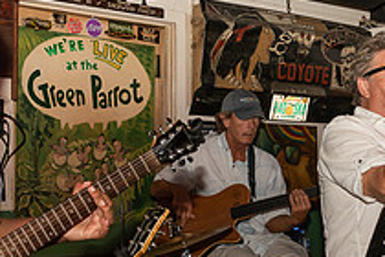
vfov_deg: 17.7
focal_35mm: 77
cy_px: 128
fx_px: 823
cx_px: 305
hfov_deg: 25.9
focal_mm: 24
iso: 800
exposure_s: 1/125
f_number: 9
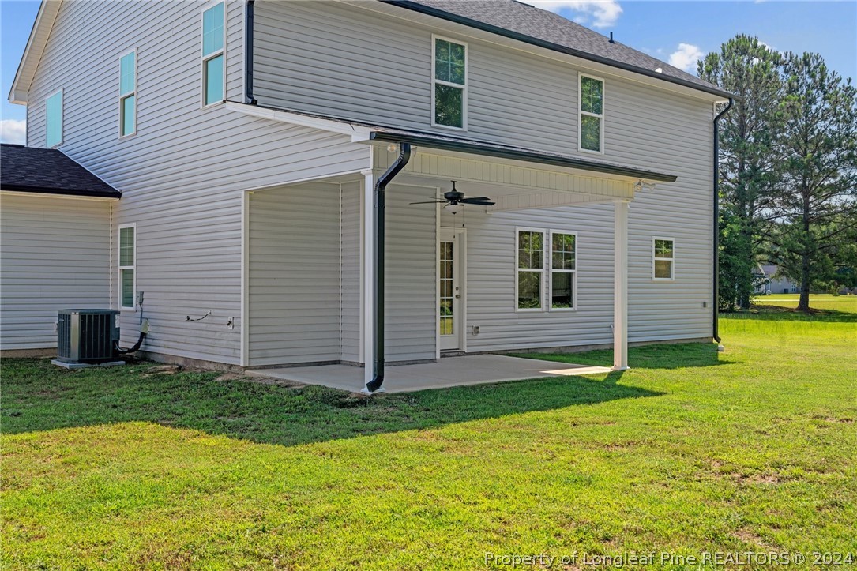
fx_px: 833
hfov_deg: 54.4
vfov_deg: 37.8
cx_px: 428
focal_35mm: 35
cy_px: 286
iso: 320
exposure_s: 1/160
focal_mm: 35
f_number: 8
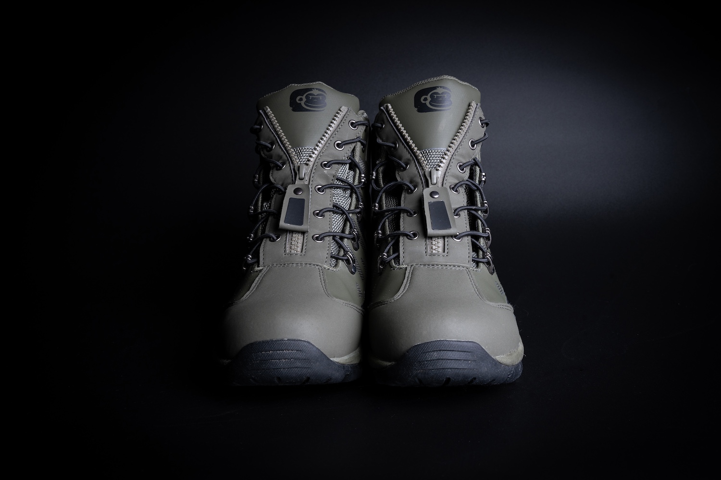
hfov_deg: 54.4
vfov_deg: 37.9
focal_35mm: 35
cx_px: 360
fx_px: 701
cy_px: 240
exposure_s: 1/8
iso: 250
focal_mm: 35
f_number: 11
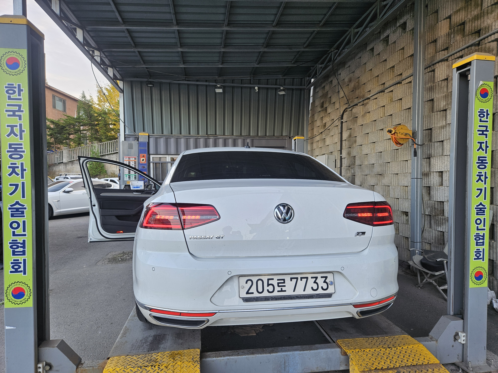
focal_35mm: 23
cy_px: 186
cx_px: 249
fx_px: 331
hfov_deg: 73.9
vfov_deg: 58.9
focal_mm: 5.4
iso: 32
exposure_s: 1/120
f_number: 1.8
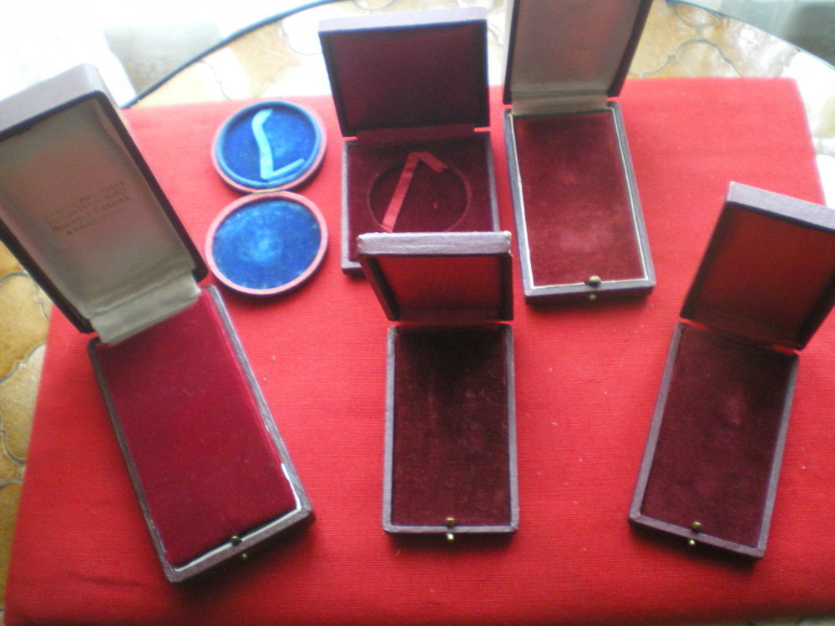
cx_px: 418
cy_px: 313
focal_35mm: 38
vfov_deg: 37.7
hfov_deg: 49.0
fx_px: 917
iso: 400
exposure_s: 1/20
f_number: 3.1
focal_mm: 6.3
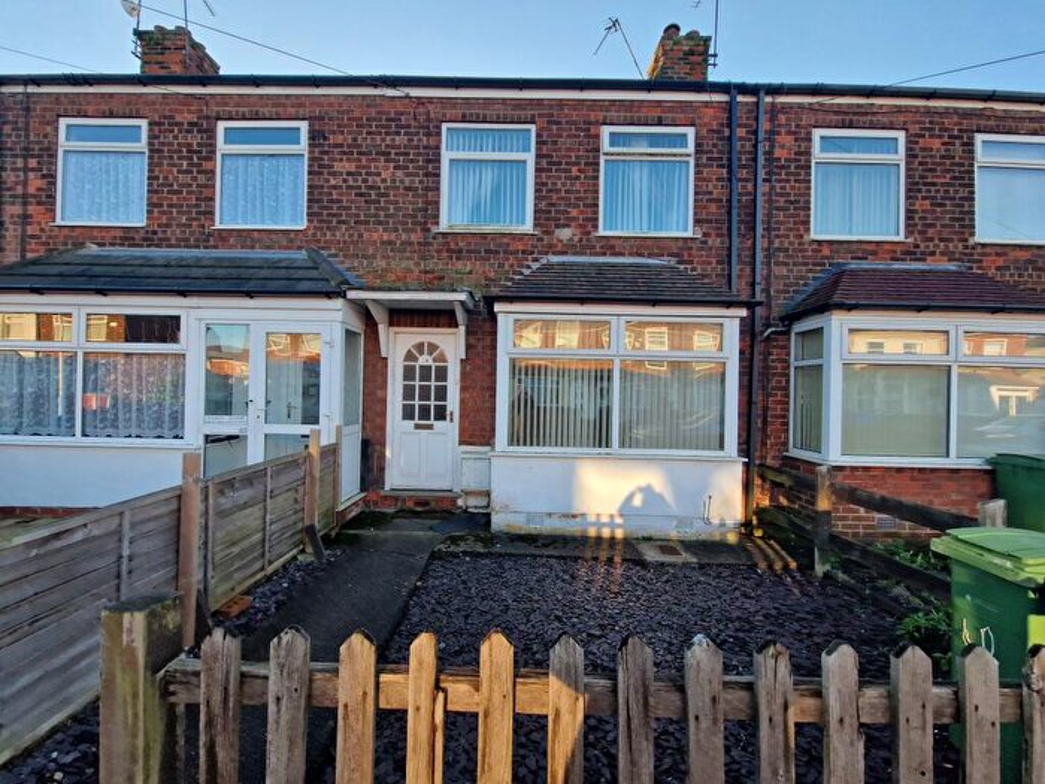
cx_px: 522
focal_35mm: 13
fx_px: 392
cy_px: 392
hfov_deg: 106.2
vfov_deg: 89.9
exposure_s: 1/375
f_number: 2.2
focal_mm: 2.2
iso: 50
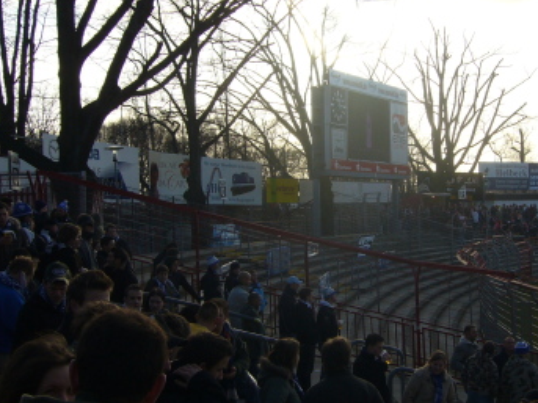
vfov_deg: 28.5
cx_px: 345
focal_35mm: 51
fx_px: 792
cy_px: 197
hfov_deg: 37.2
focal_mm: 5.8
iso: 80
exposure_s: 1/250
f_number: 5.6
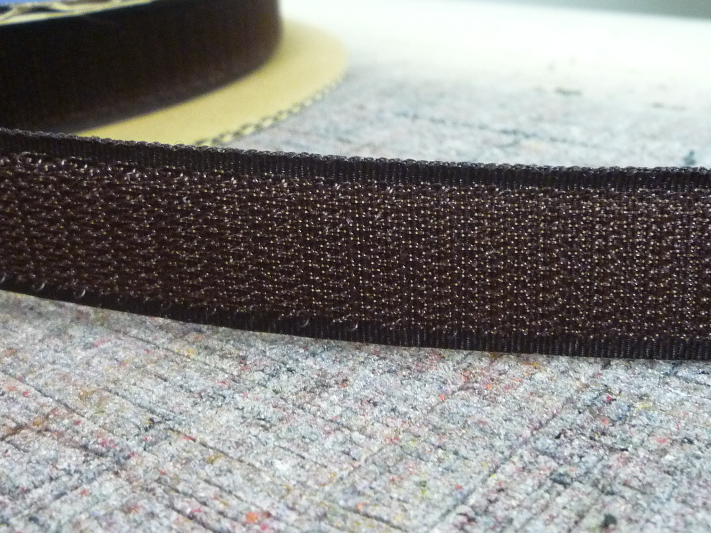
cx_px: 356
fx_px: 945
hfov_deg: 41.2
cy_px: 266
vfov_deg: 31.5
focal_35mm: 46
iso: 400
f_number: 2.8
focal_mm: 4.5
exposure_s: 1/20
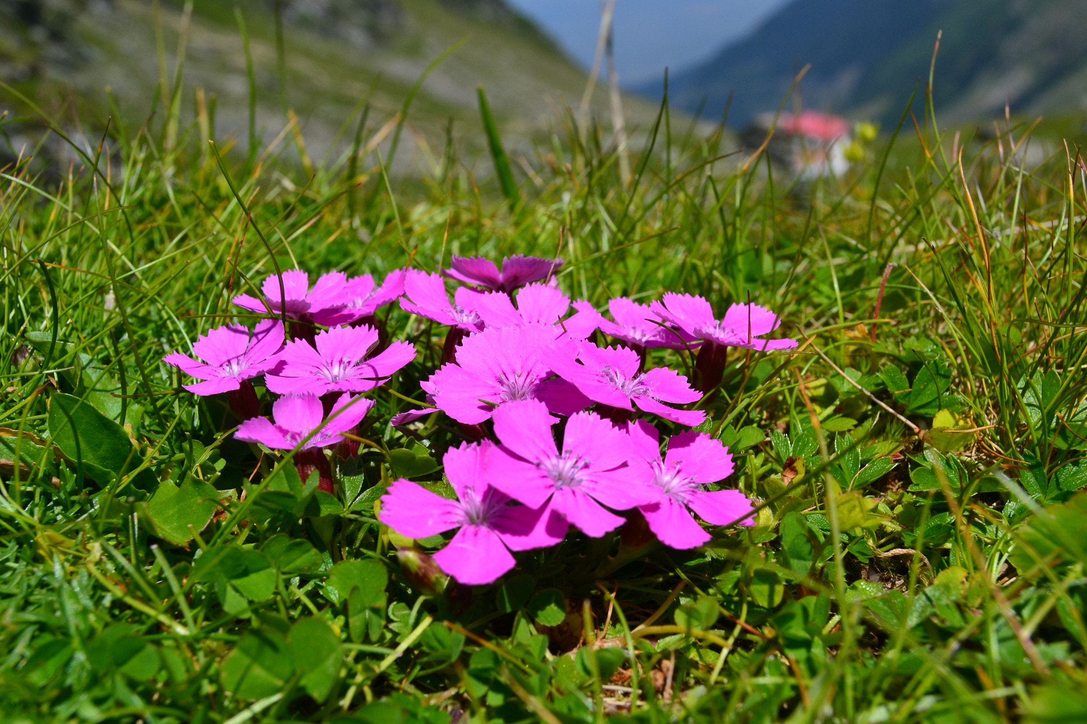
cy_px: 362
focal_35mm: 45
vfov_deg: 29.9
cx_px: 544
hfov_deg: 43.6
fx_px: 1359
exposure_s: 1/500
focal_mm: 30
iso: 360
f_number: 11
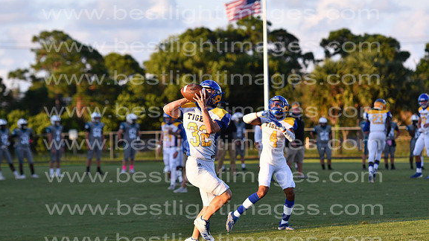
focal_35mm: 190
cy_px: 128
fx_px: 2161
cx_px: 214
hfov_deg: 11.3
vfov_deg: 6.4
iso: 400
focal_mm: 120
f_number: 4
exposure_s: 1/1600
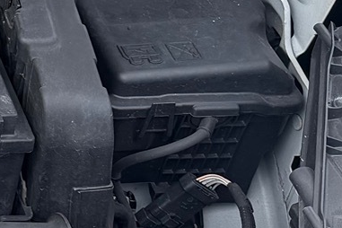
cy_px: -104
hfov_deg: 12.6
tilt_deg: -34.9
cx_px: -439
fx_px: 1254
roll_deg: +0.1
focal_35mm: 132
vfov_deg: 10.1
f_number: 1.78
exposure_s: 1/1689
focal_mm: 6.76
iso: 80
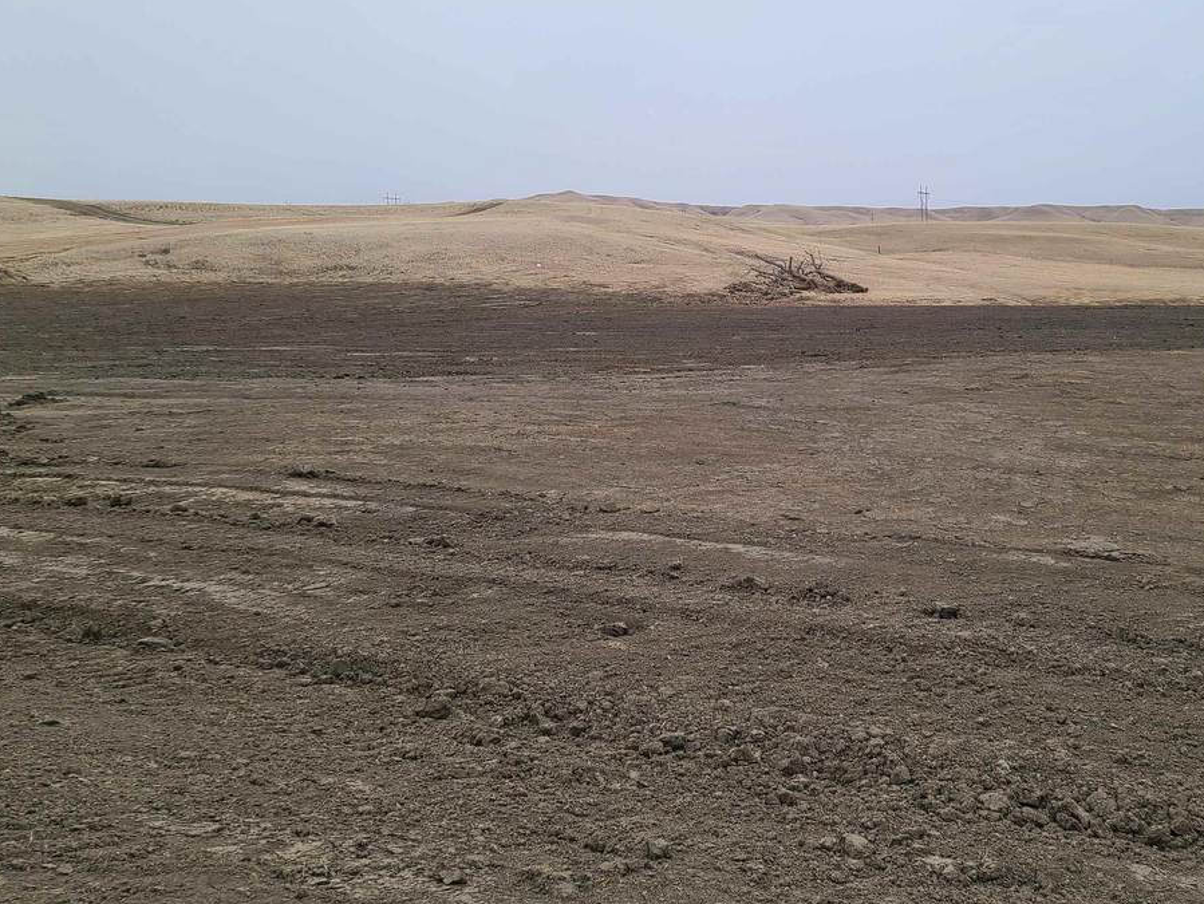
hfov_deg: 49.7
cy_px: 328
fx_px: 1287
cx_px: 742
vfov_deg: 38.4
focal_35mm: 37
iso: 40
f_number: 1.8
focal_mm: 5.4
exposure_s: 1/1008
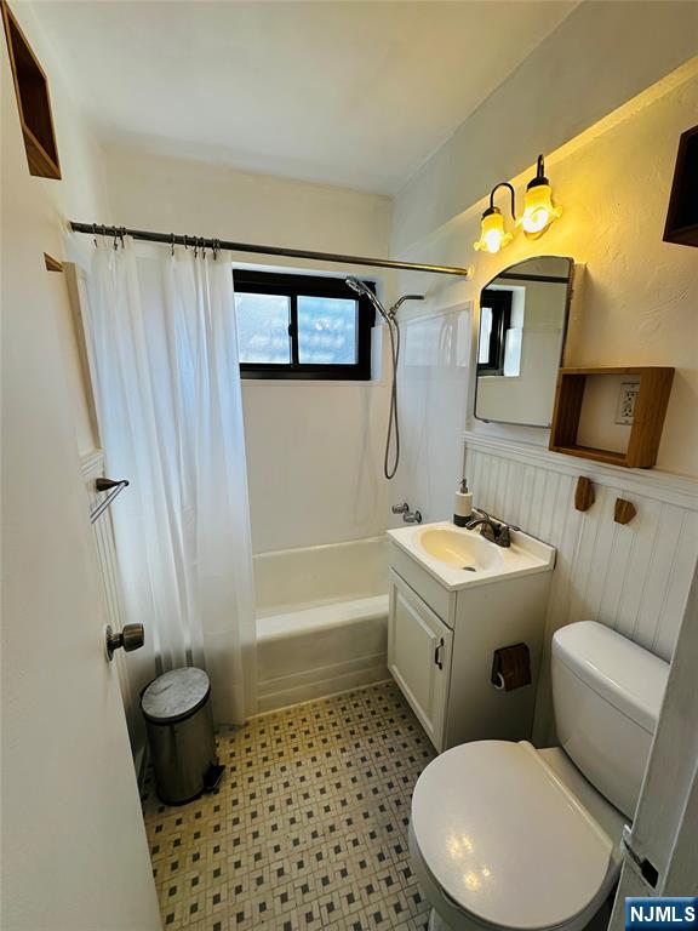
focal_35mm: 14
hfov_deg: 85.7
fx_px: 376
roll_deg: -0.9
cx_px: 349
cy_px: 466
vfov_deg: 102.1
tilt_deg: -12.7
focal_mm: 2.22
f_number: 2.2
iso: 50
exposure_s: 1/120
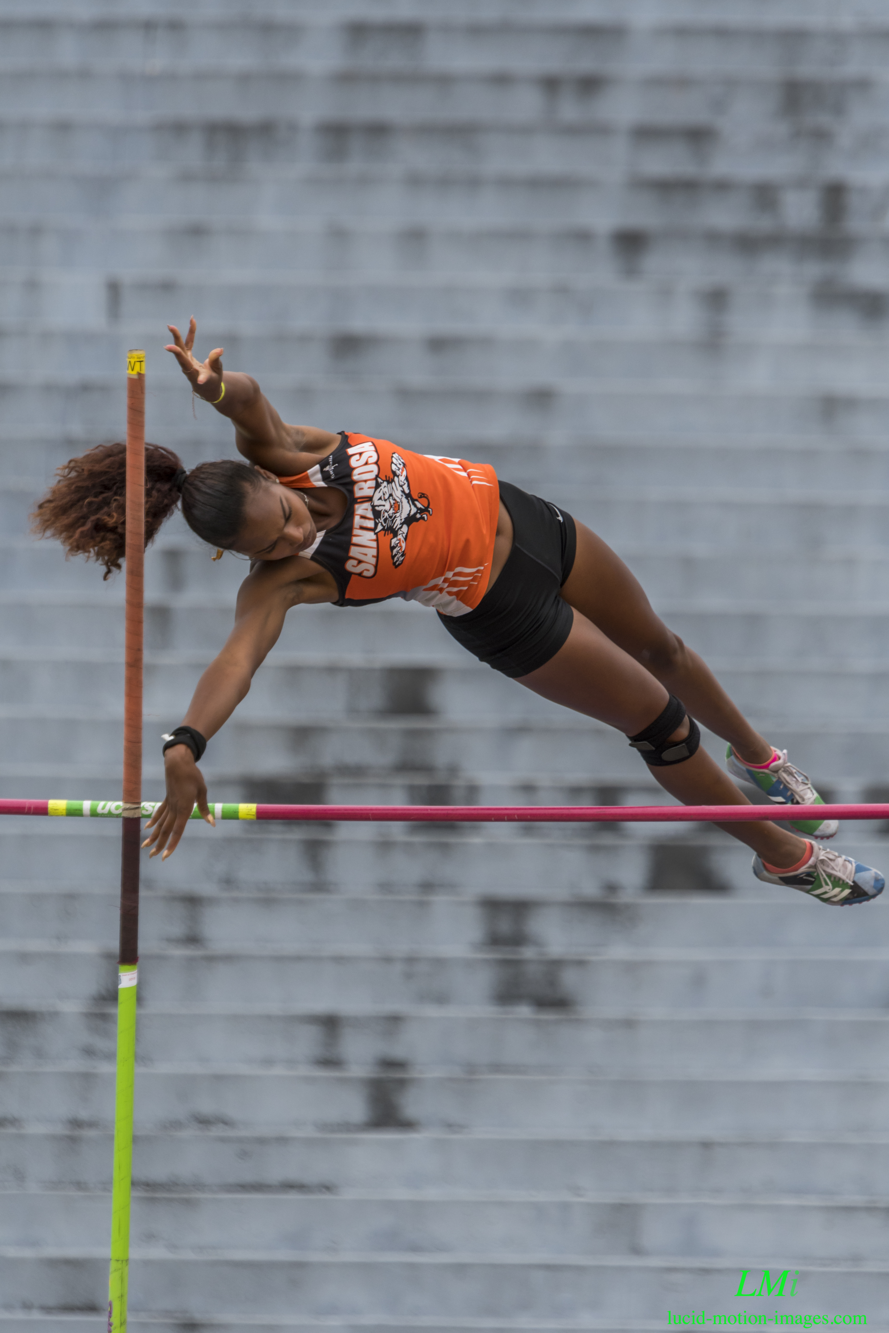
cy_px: 666
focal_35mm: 360
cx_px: 444
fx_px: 13334
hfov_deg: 3.8
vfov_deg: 5.7
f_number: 4.5
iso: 400
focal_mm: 240
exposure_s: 1/2000
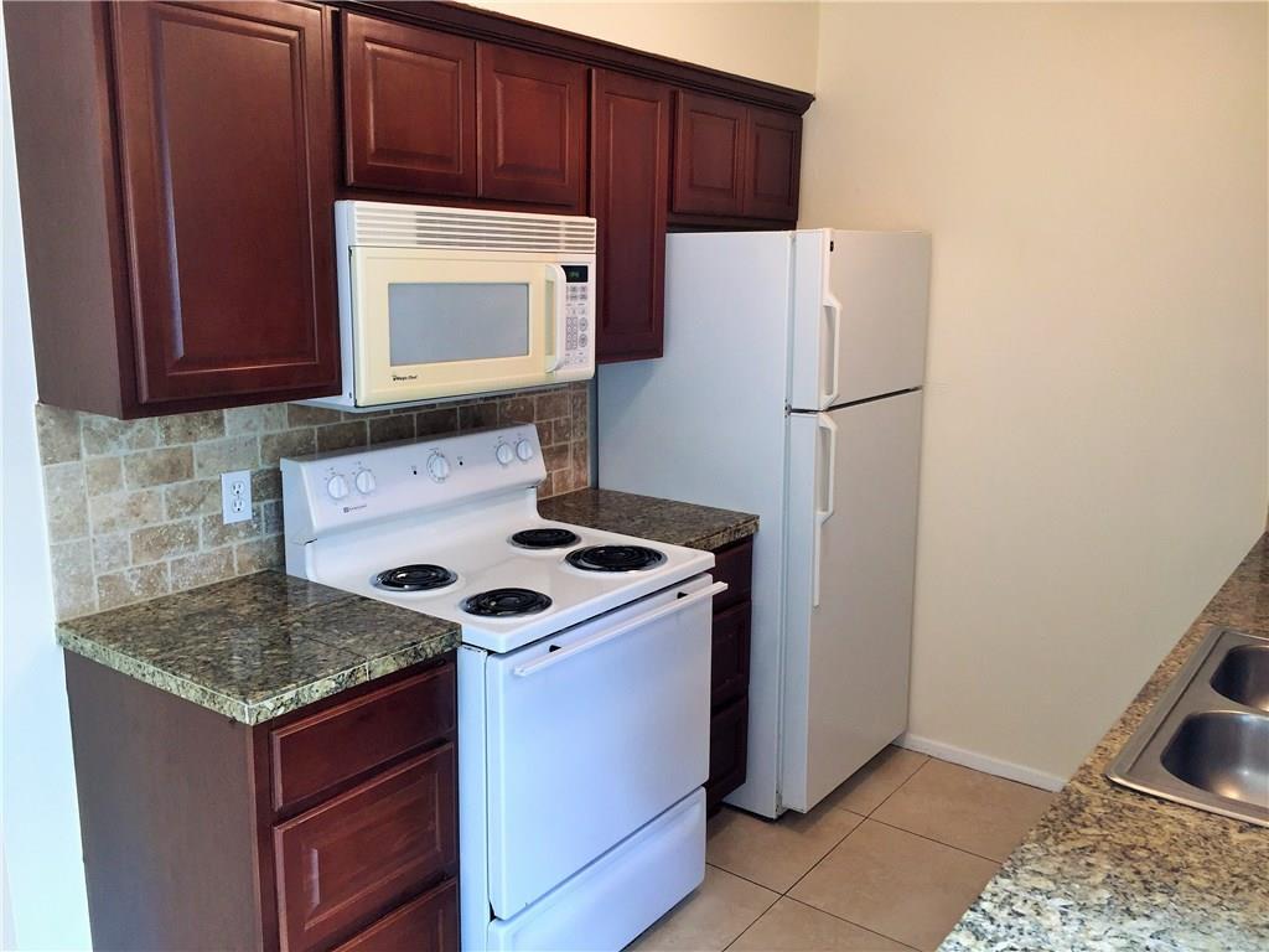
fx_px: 1063
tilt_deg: -11.6
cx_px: 634
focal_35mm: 29
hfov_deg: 61.7
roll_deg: -1.0
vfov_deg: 48.2
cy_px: 476
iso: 40
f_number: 2.2
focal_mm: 4.15
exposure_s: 1/30
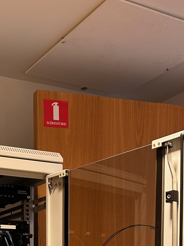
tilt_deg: -3.4
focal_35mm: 64
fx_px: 454
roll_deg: -2.3
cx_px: 17
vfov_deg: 26.0
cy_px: 318
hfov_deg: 22.4
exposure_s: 1/50
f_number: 1.78
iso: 160
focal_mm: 6.86
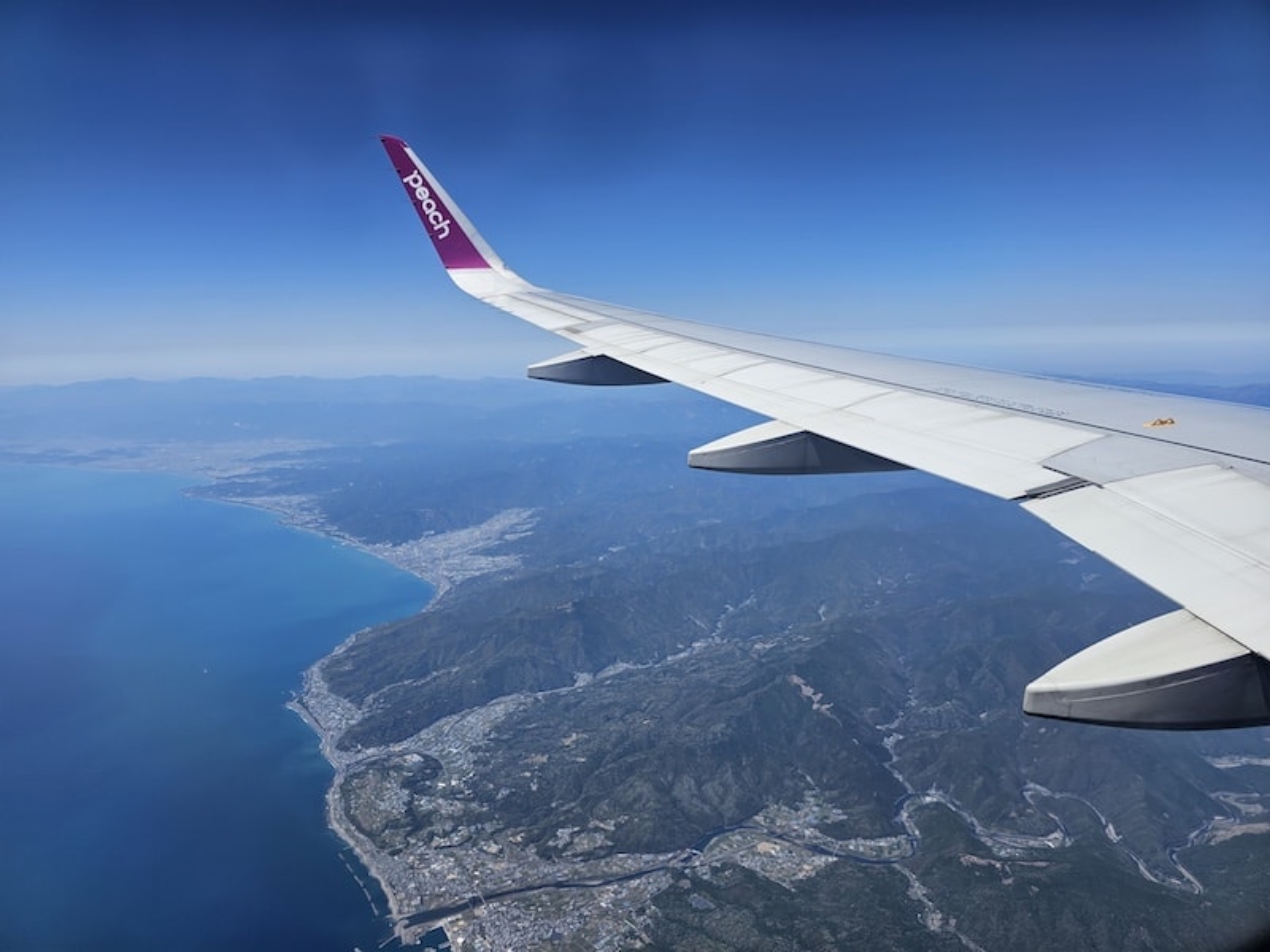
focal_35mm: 23
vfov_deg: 58.9
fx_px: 844
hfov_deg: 73.9
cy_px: 476
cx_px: 635
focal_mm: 6.3
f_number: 1.7
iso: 10
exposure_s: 1/1154
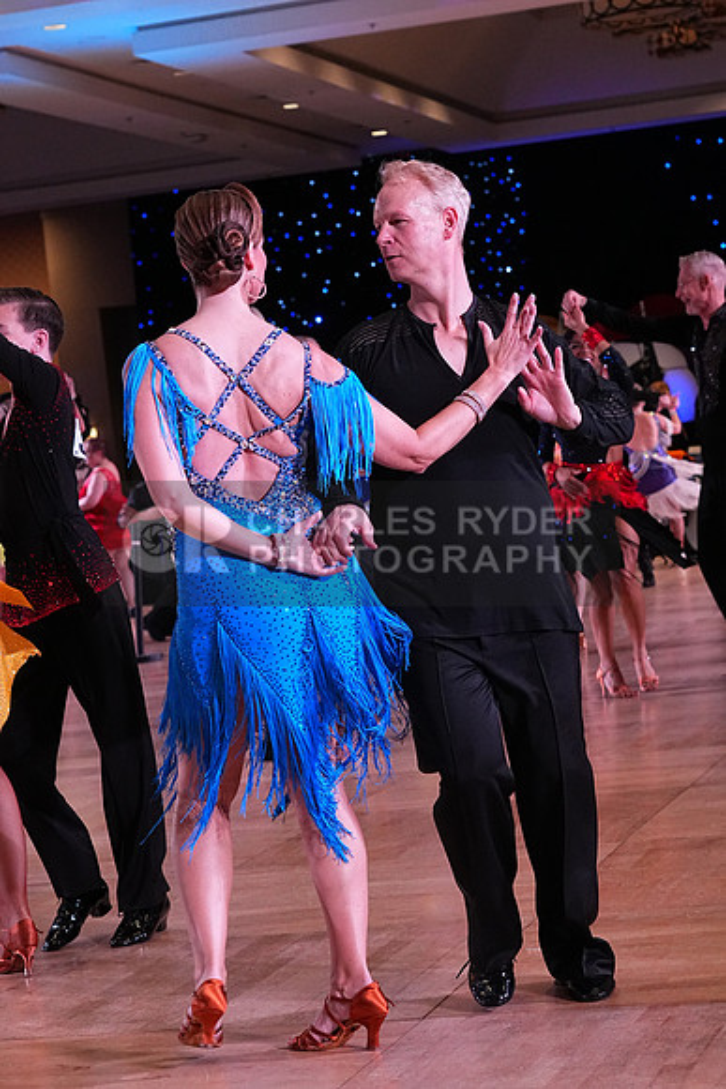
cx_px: 363
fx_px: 2811
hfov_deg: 14.7
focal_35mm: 93
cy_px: 544
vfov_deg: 21.9
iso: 3200
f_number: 5.6
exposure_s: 1/400
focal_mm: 62
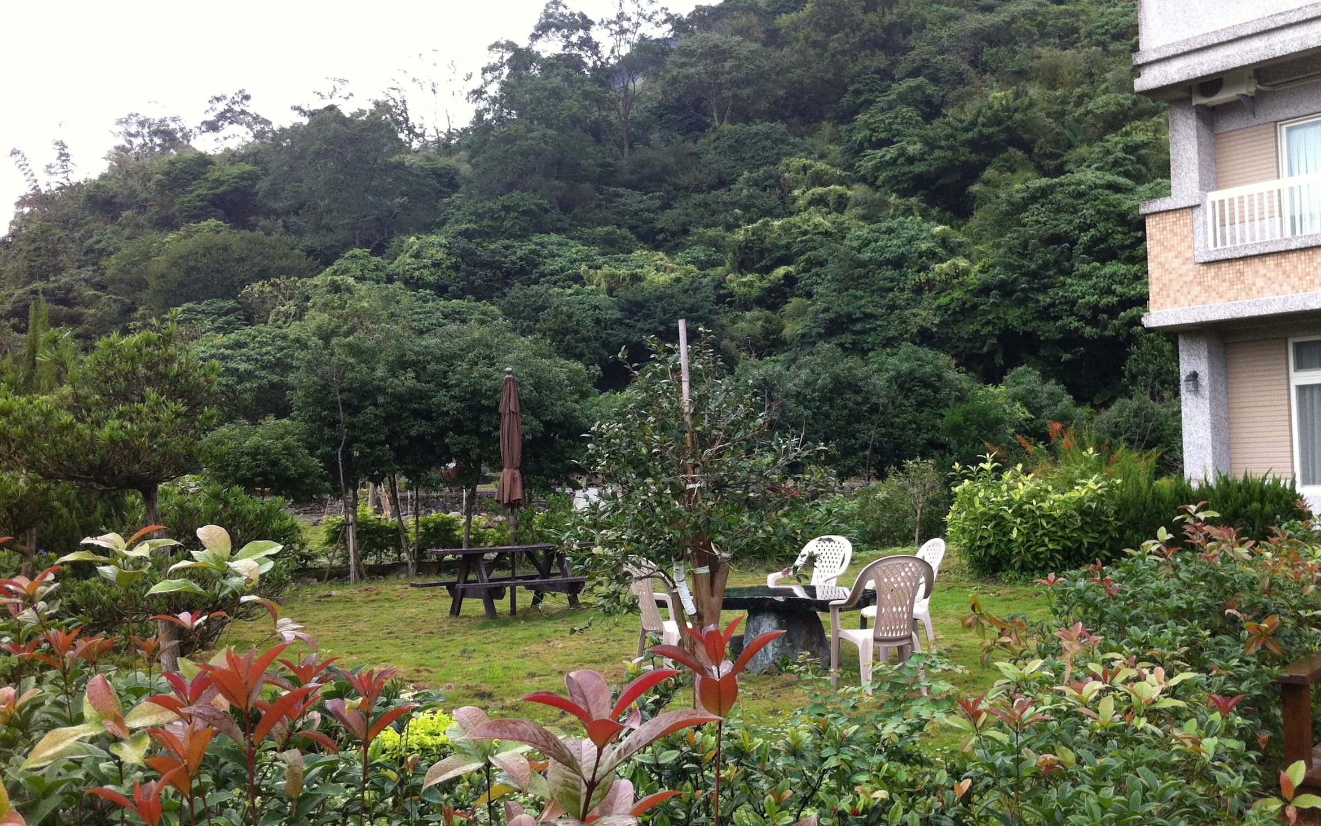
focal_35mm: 41
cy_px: 357
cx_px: 729
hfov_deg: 48.1
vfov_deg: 31.2
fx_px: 1476
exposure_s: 1/120
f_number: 2.8
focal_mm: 3.85
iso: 80
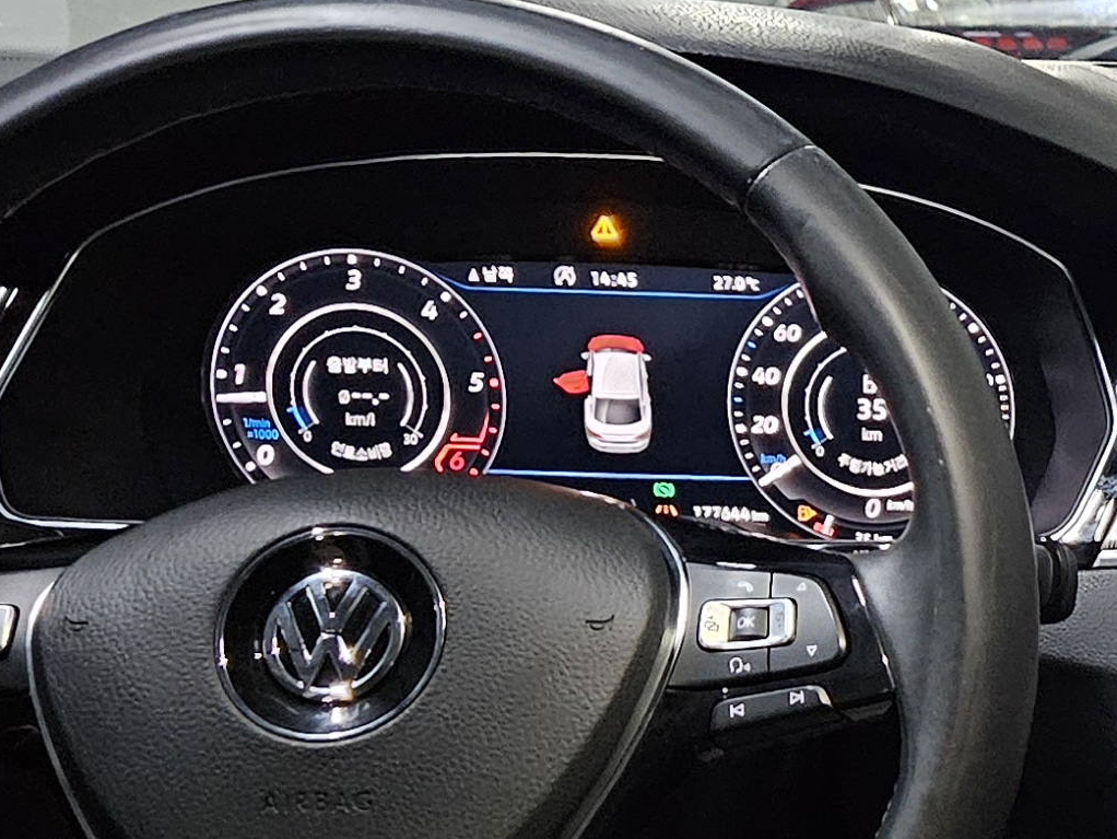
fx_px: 2905
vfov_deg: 16.4
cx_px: 1585
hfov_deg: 19.5
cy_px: 597
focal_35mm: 90
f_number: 1.8
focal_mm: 5.4
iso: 1250
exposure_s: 1/24
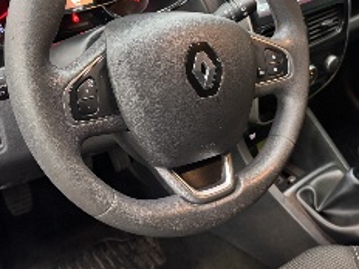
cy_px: 62
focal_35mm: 43
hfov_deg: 43.8
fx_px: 446
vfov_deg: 32.8
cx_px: 176
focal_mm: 6.76
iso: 800
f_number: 1.78
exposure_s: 1/50
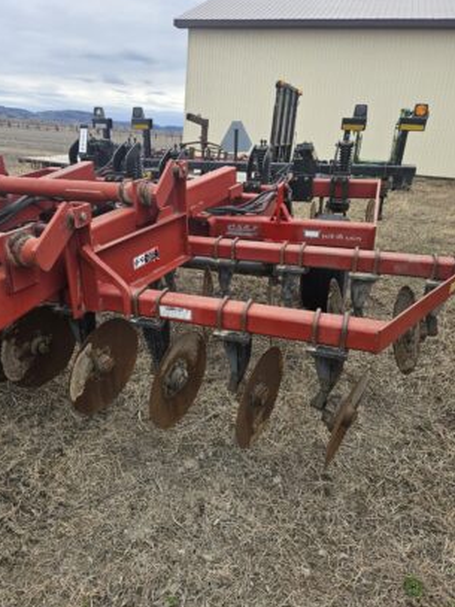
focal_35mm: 26
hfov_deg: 52.9
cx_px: 202
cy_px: 295
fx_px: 456
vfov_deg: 67.3
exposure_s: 1/742
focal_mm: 5.4
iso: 25
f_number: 1.8
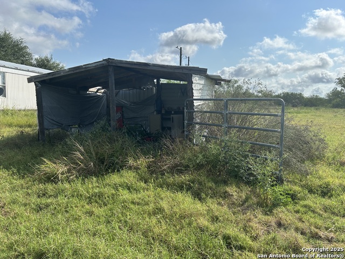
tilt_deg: -5.2
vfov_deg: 53.1
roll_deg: -0.3
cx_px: 172
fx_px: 259
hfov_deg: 67.3
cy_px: 130
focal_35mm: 26
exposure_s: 1/4444
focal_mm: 5.7
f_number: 1.5
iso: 50
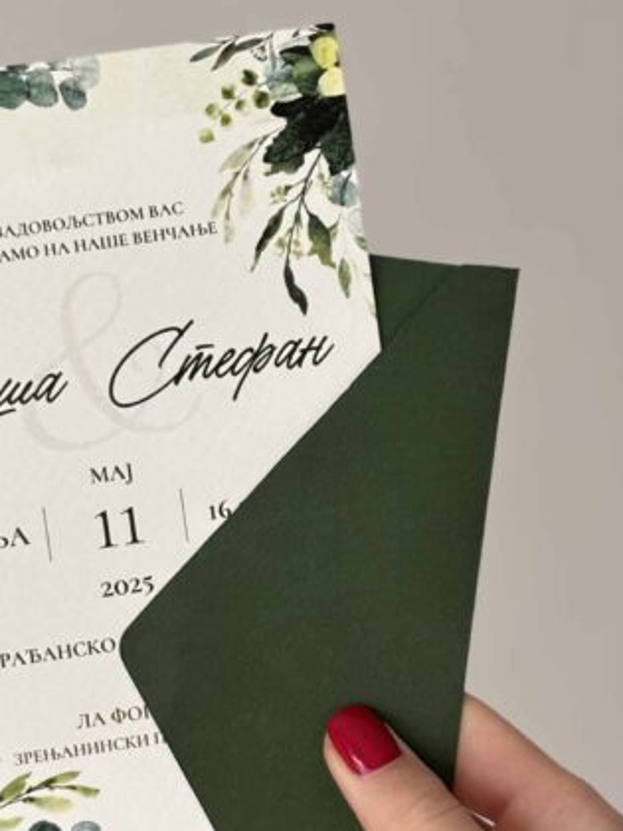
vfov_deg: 19.7
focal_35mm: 99
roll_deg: +0.0
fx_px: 2376
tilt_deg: -6.0
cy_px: 584
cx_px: 182
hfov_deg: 14.9
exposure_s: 1/201
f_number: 1.6
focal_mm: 5.96
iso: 32
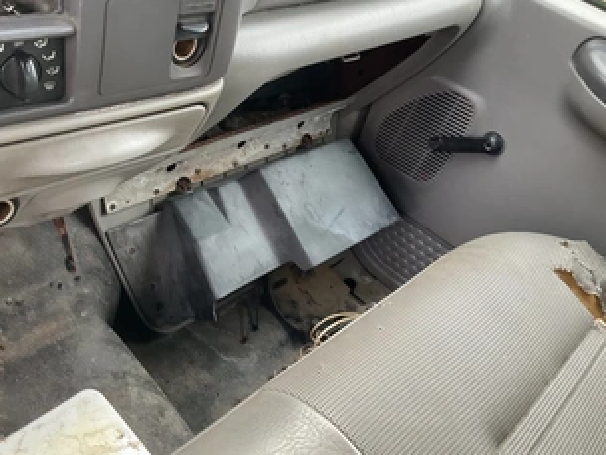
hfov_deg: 48.9
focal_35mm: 38
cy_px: 201
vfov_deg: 37.7
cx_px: 278
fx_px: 666
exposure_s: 1/101
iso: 64
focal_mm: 3
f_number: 1.8
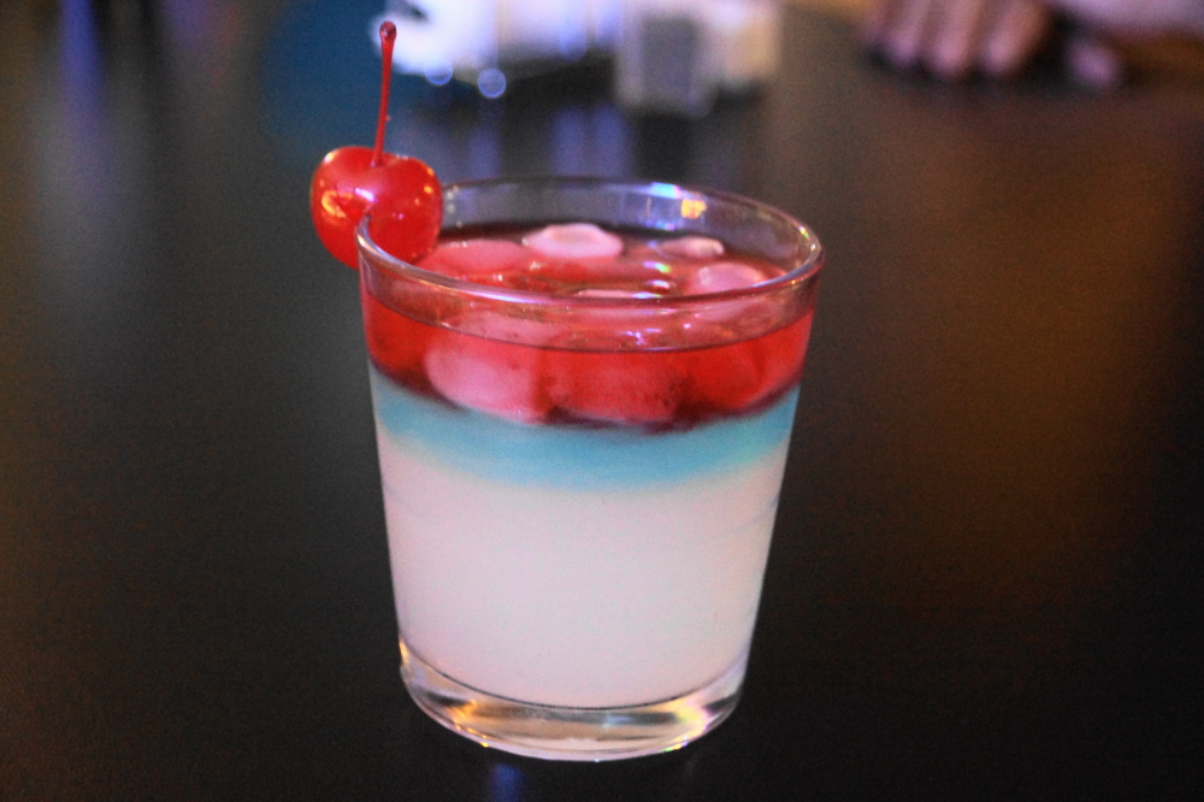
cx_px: 602
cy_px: 401
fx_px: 2006
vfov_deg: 22.6
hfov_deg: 33.4
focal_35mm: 60
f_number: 4.5
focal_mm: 40
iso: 1600
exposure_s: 1/10
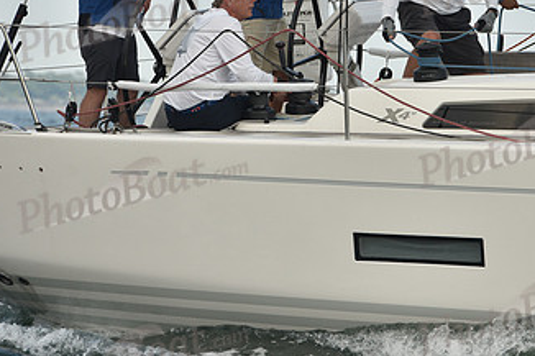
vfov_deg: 3.9
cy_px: 83
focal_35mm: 356
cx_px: 335
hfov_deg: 5.8
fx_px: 5288
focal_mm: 200
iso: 250
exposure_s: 1/800
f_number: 7.1
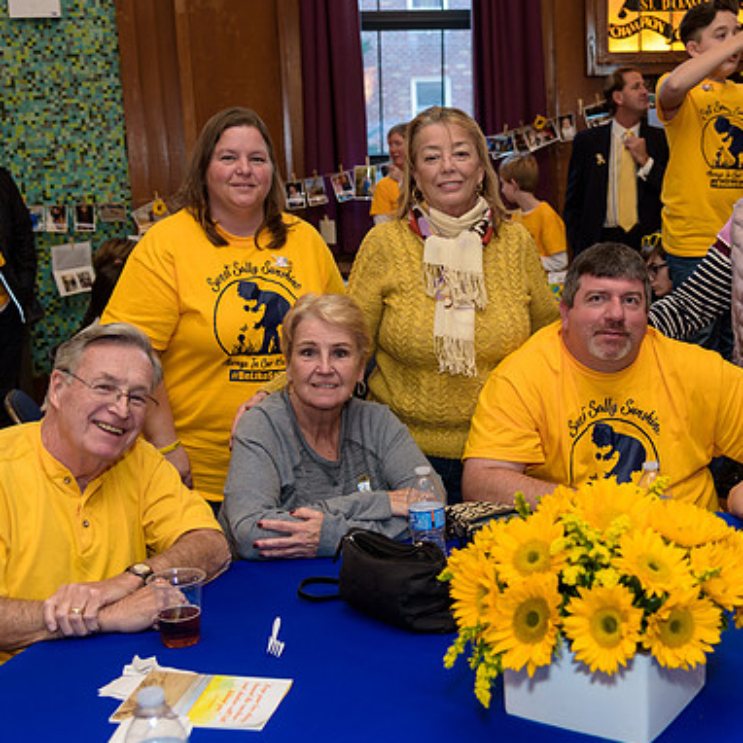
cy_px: 374
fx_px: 1190
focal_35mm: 49
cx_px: 461
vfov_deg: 34.7
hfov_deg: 34.5
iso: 800
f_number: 4
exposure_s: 1/125
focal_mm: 38
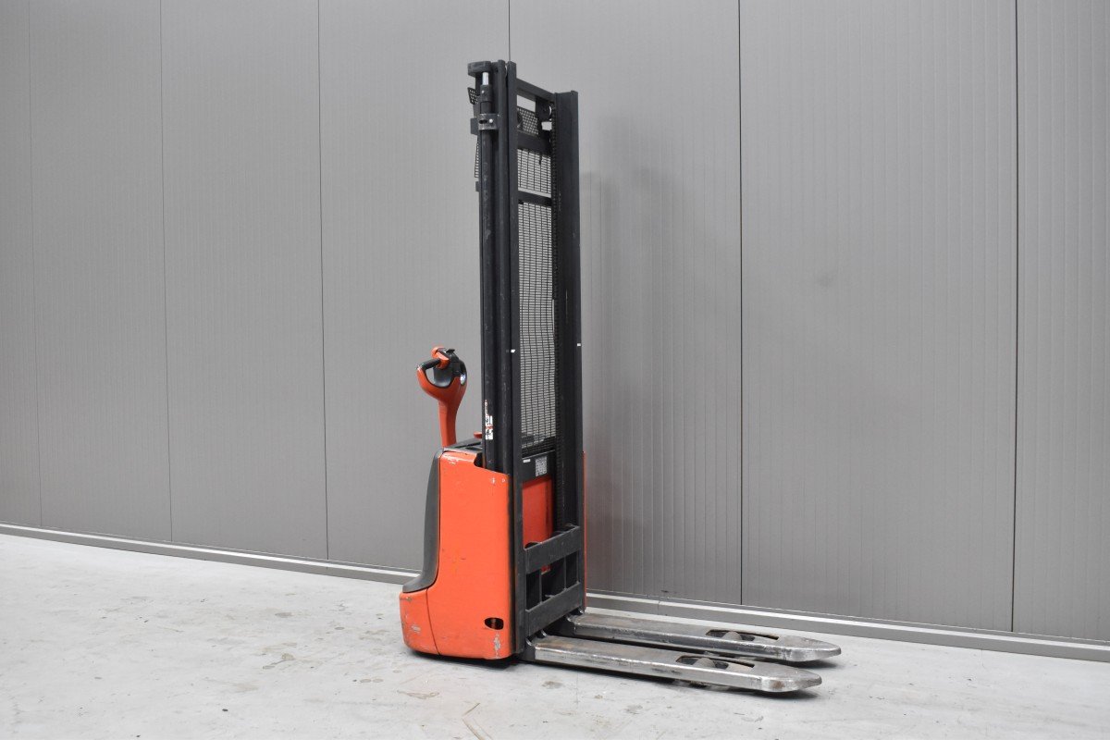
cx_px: 555
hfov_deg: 55.1
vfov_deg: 38.4
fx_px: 1064
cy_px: 370
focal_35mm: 34
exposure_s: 1/40
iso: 1600
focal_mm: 23
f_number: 5
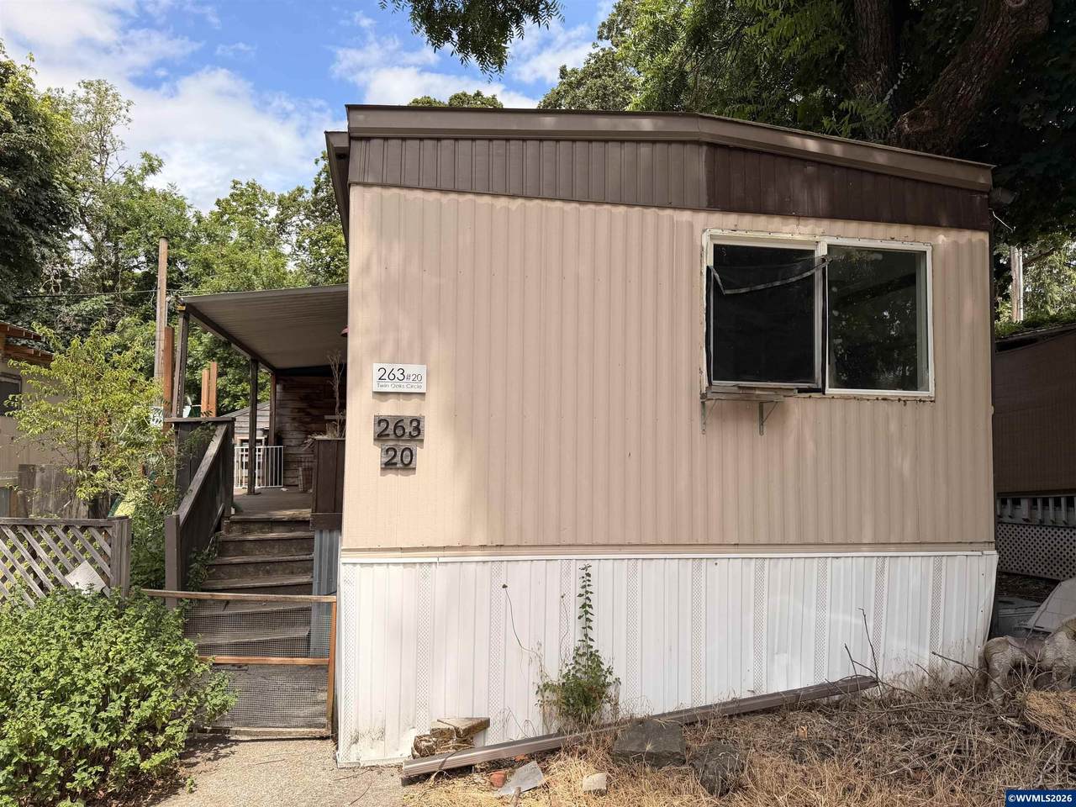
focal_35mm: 24
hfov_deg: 71.6
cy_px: 404
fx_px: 746
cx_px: 538
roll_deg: -0.2
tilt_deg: +3.0
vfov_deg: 56.8
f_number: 1.78
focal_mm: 6.76
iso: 80
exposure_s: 1/2525
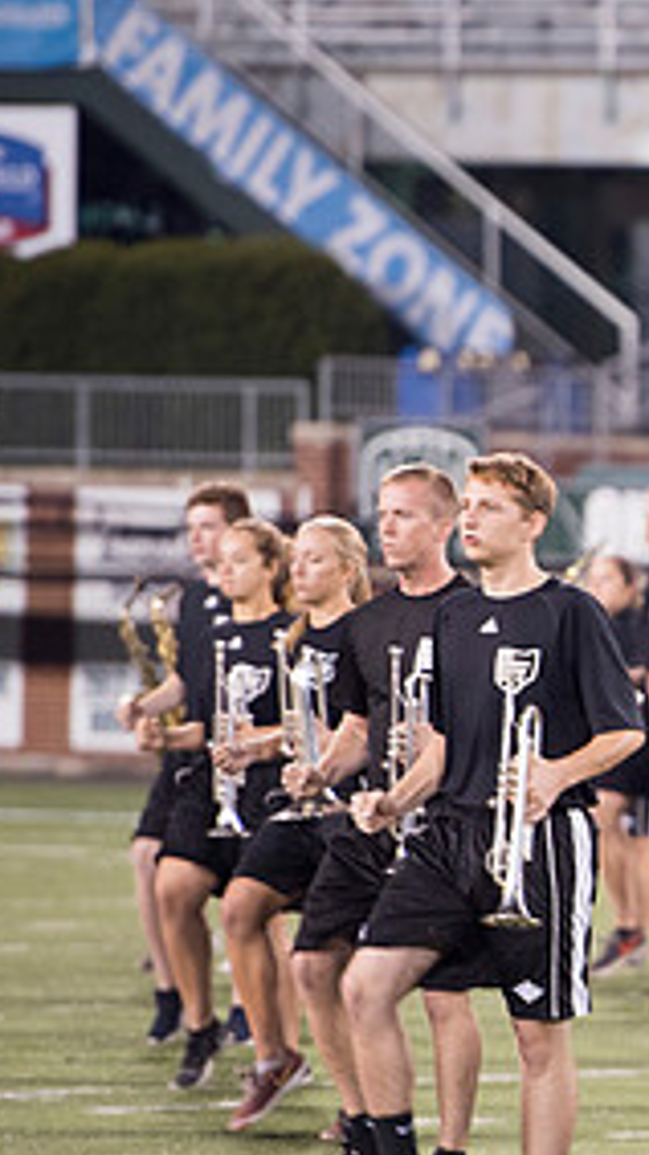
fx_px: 13136
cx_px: 1025
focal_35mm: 429
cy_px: 647
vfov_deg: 5.0
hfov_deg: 2.8
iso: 1000
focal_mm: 200
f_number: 2.8
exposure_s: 1/320
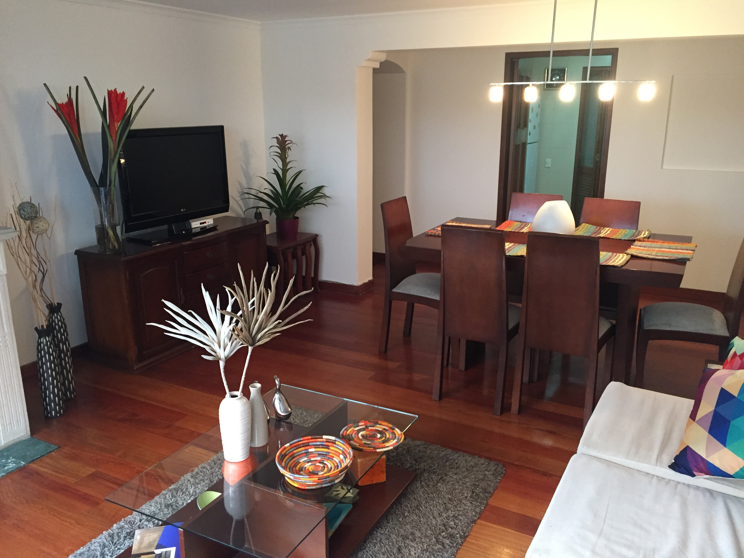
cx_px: 372
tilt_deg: -14.2
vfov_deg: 48.2
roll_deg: -0.9
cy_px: 279
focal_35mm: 29
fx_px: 623
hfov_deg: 61.7
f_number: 2.2
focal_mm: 4.15
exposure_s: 1/30
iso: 200
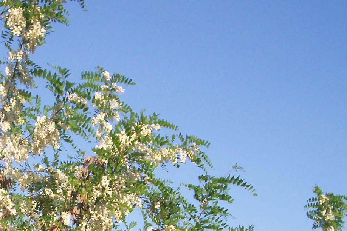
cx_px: -5
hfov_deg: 20.9
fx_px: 906
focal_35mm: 94
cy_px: 310
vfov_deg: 13.9
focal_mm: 5.9
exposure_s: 1/416
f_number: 4.5
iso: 100
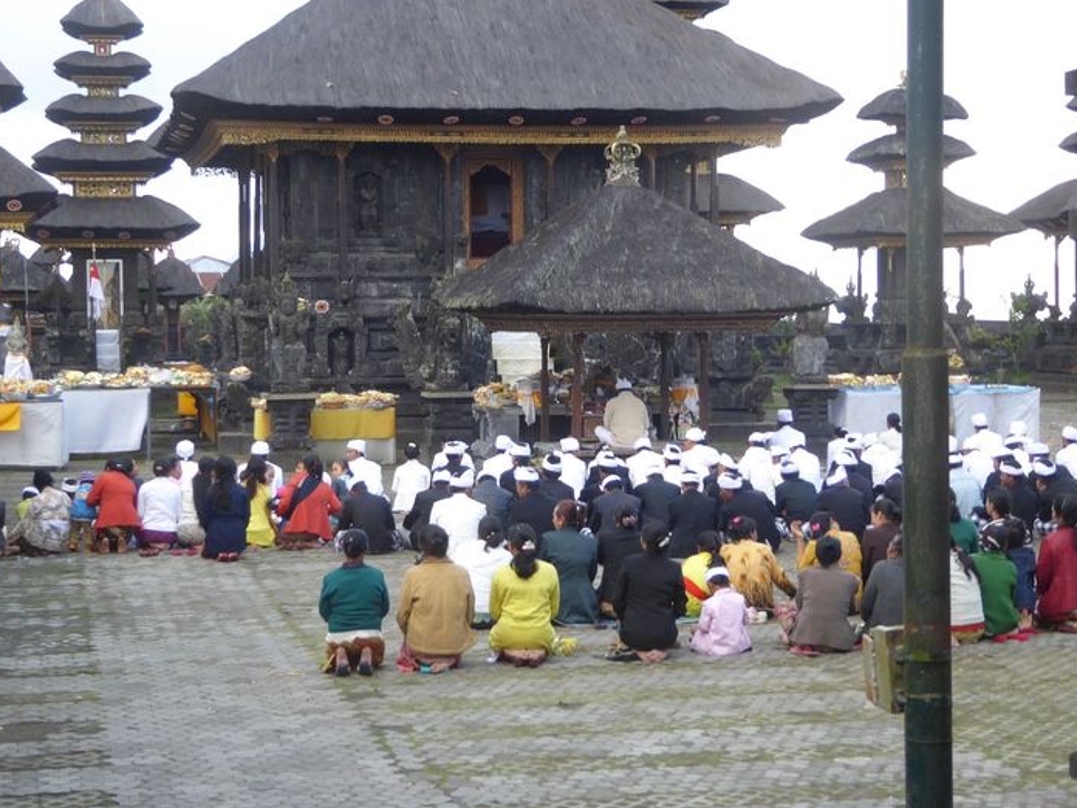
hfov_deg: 28.2
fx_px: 2147
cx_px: 491
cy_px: 353
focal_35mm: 69
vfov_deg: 21.3
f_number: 4.2
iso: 100
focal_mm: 10.3
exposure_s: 1/60
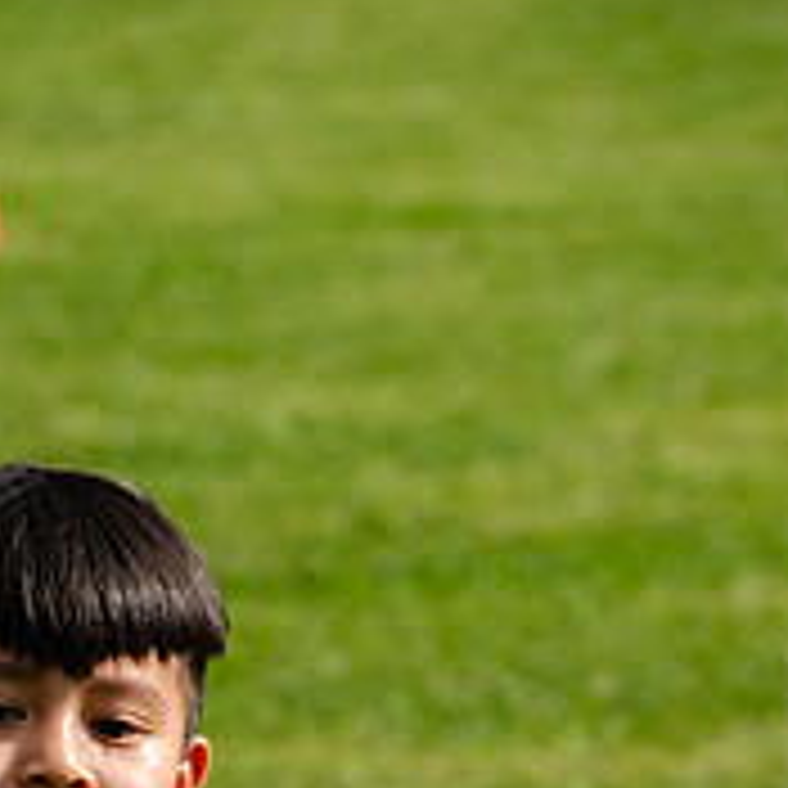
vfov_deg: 3.6
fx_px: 12645
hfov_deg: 3.6
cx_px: 158
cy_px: 919
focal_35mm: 491
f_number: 7.1
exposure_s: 1/800
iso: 200
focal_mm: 150
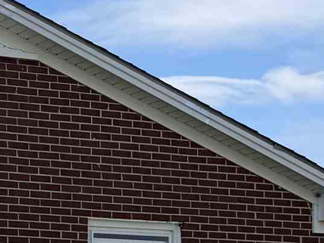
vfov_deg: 10.6
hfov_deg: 13.5
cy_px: 279
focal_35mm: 138
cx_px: -157
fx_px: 1292
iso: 80
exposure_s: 1/3953
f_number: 1.78
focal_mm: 6.76
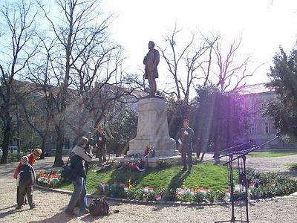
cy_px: 112
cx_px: 148
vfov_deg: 41.8
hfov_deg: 54.0
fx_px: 292
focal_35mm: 34
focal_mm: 5.6
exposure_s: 1/250
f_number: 5.6
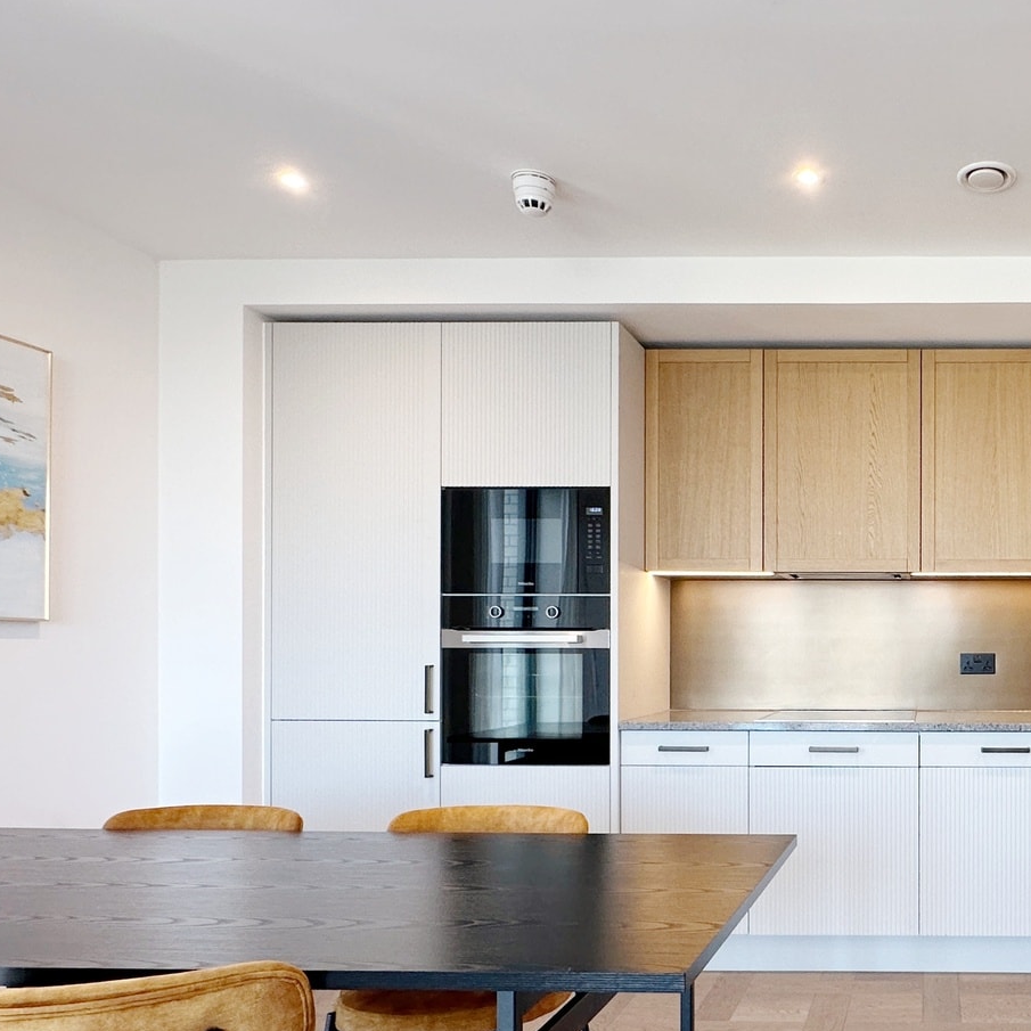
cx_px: 919
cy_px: 652
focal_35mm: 28
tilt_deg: +0.7
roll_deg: +0.2
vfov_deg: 56.5
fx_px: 944
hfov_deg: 51.0
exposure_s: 1/100
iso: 125
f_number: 2.2
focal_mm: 2.22
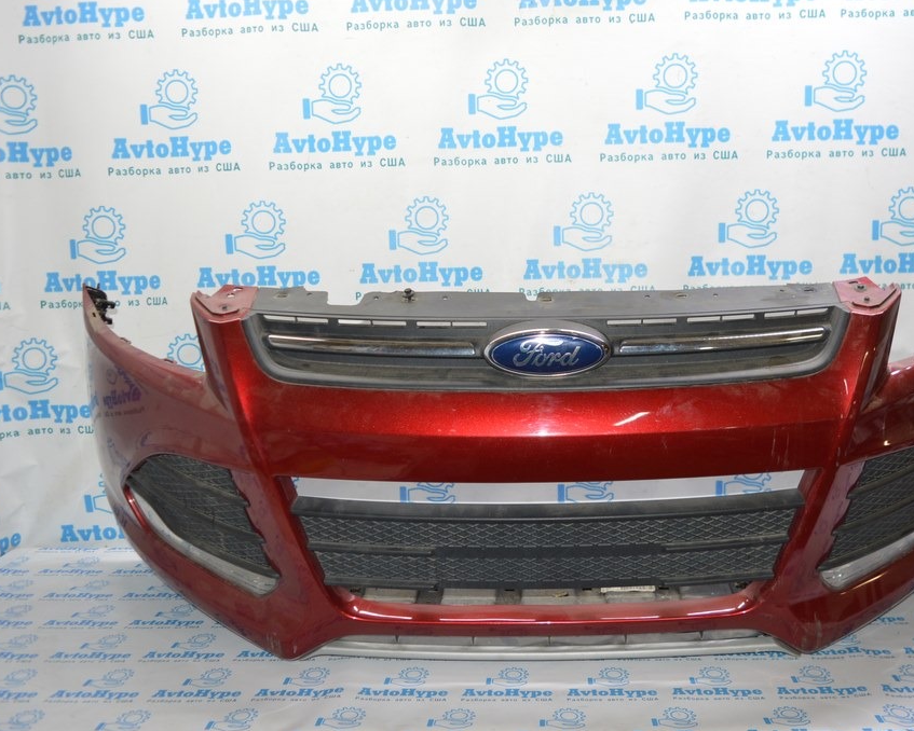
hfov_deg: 52.7
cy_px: 366
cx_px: 521
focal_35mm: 34
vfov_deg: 43.4
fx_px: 920
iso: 400
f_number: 4
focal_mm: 20
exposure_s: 1/60
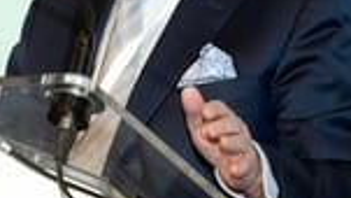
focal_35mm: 417
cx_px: 16
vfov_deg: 2.9
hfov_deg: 5.2
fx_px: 3882
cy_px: -15
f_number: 6.3
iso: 1000
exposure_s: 1/250
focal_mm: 150
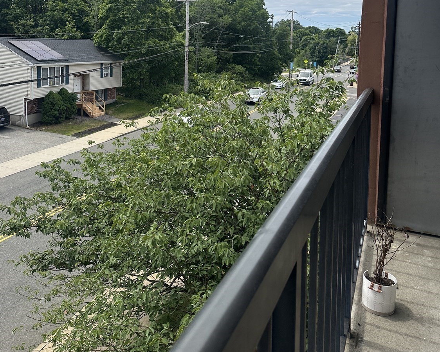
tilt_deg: -4.3
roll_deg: -3.5
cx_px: 216
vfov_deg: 44.0
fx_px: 417
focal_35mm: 32
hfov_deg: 55.6
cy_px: 80
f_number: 1.78
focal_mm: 6.86
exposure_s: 1/6211
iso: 80
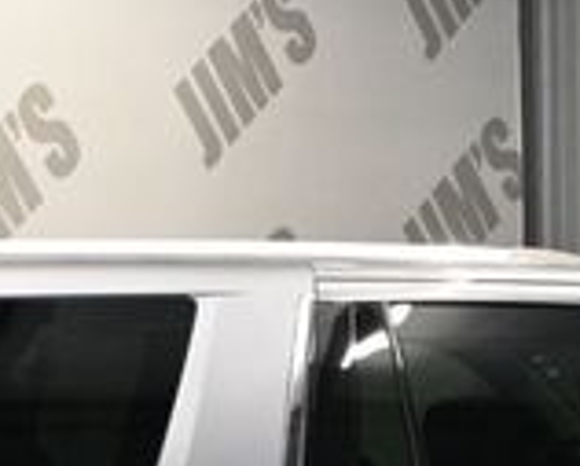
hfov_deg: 11.7
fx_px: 2836
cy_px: 635
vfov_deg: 9.2
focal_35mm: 165
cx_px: 400
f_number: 4.8
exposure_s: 1/125
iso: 3200
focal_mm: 29
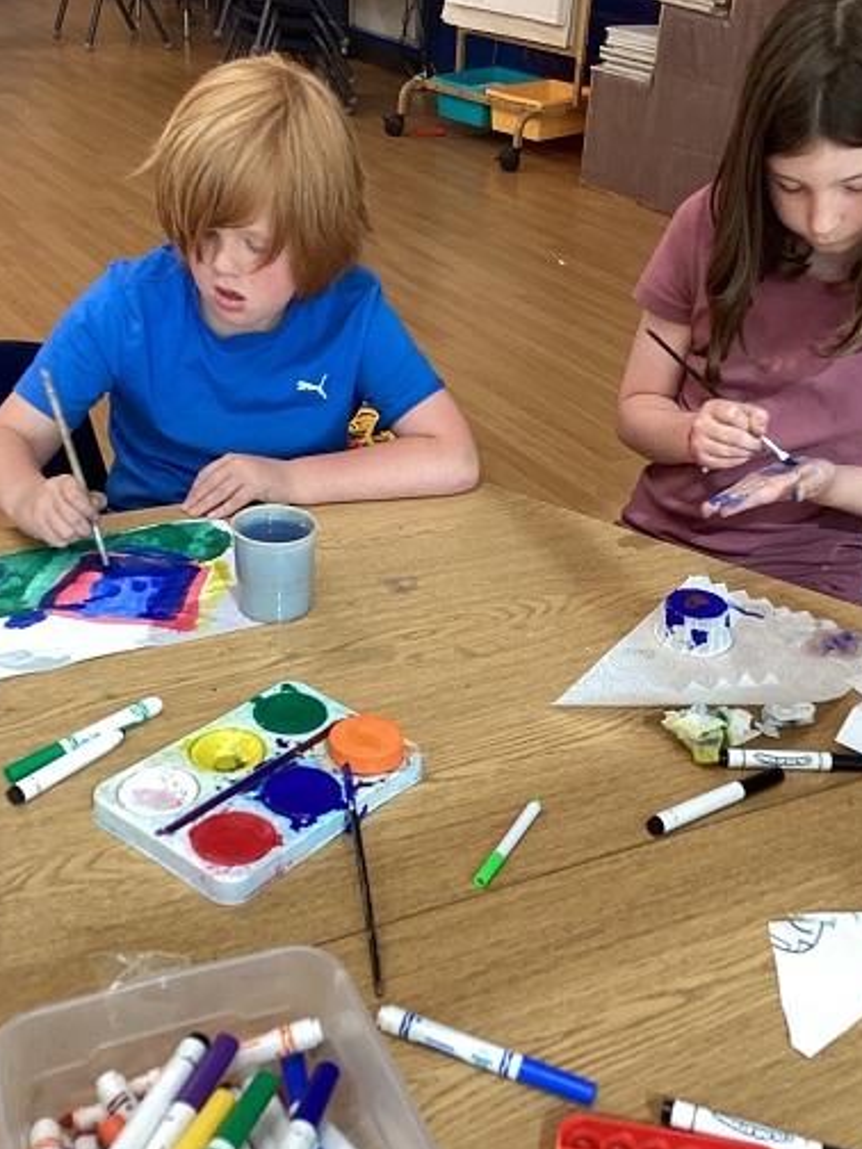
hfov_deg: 35.1
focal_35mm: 41
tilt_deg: -32.8
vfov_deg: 45.7
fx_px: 1361
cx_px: 477
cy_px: 641
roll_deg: -4.9
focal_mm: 3.3
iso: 64
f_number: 2.4
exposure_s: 1/50
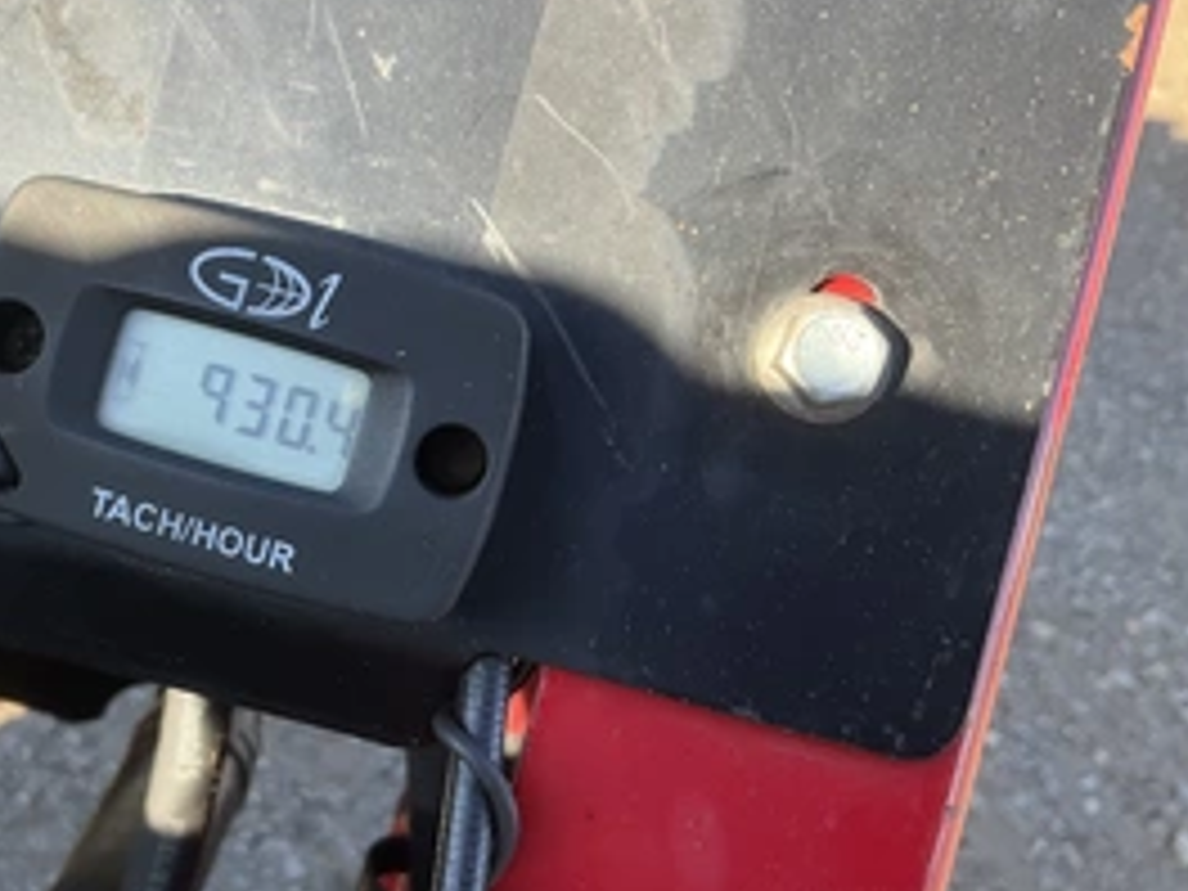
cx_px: 387
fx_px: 1510
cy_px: 428
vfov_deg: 32.9
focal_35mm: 44
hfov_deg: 42.3
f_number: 1.8
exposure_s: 1/169
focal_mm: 3
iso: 20
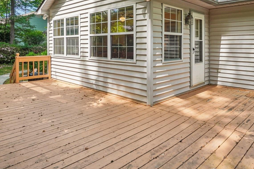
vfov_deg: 46.6
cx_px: 128
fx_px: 190
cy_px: 48
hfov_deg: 67.4
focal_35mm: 27
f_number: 8
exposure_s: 1/60
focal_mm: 10
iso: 100
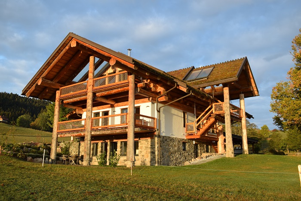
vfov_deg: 39.9
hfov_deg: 57.2
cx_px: 150
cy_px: 100
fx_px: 276
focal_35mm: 33
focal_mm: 22
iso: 400
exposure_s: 1/200
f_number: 7.1
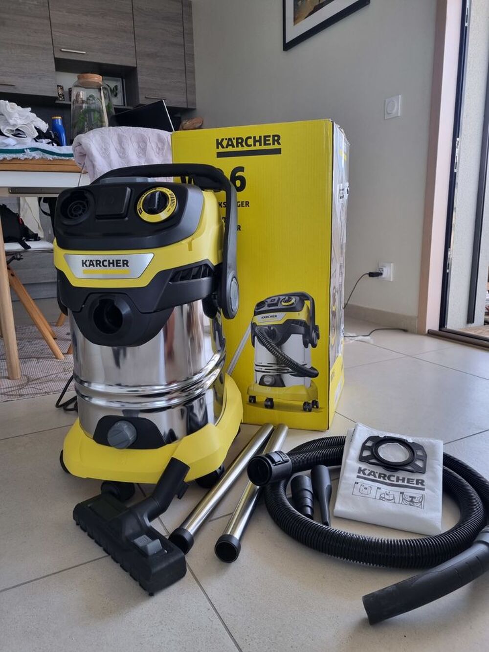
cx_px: 244
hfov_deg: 53.1
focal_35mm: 26
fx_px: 490
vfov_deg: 67.3
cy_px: 326
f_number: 1.8
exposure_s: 1/100
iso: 80
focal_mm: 5.4
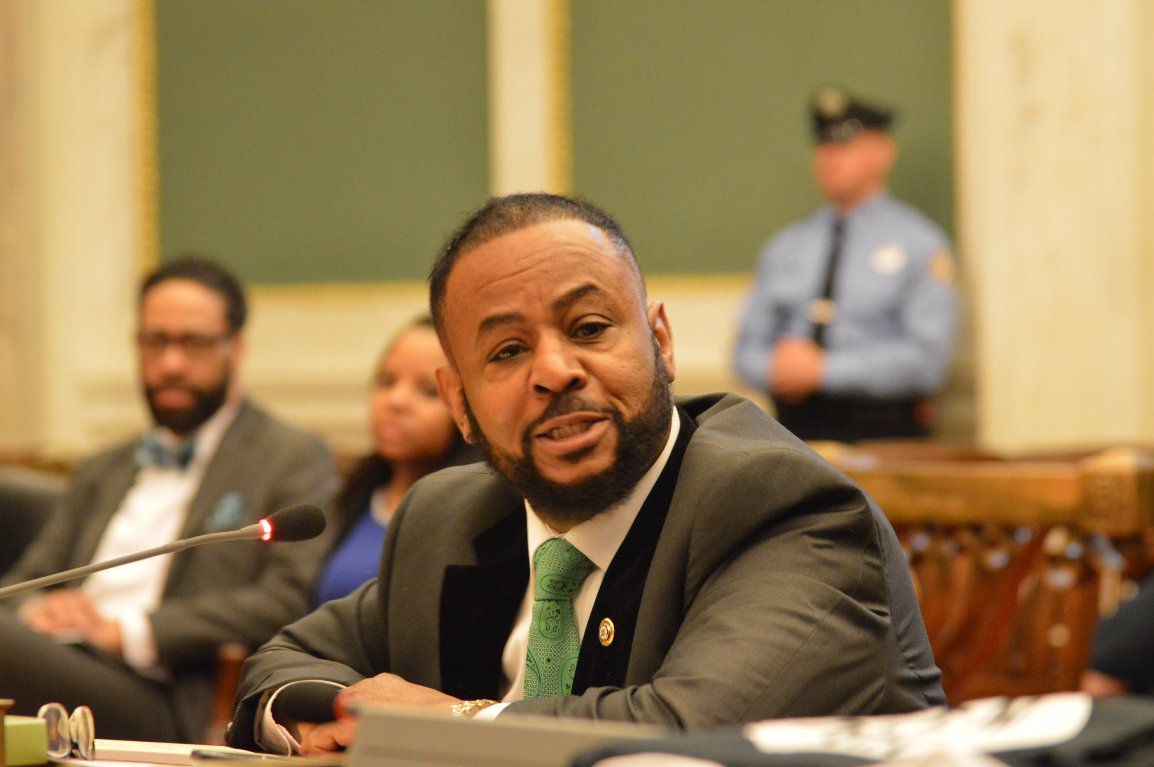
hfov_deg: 11.4
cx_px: 577
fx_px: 5765
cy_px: 384
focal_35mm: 180
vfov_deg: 7.6
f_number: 4
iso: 3200
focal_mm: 120
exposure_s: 1/13
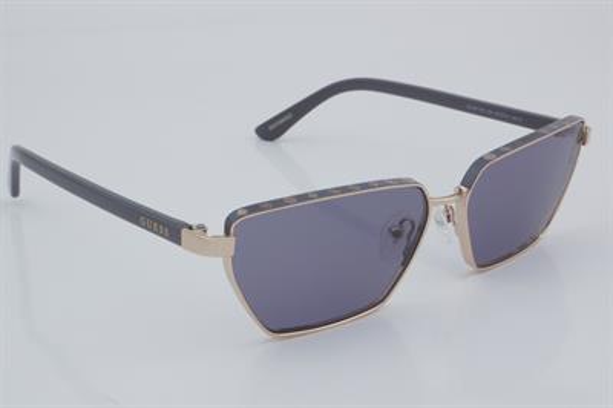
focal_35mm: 75
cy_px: 204
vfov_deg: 18.2
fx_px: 1276
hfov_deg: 27.0
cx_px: 306
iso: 100
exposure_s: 1/4
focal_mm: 50
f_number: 32
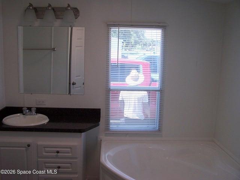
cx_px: 120
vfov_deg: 37.7
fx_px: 263
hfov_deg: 49.0
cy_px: 90
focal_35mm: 38
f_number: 2.8
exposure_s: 1/60
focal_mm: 6.3
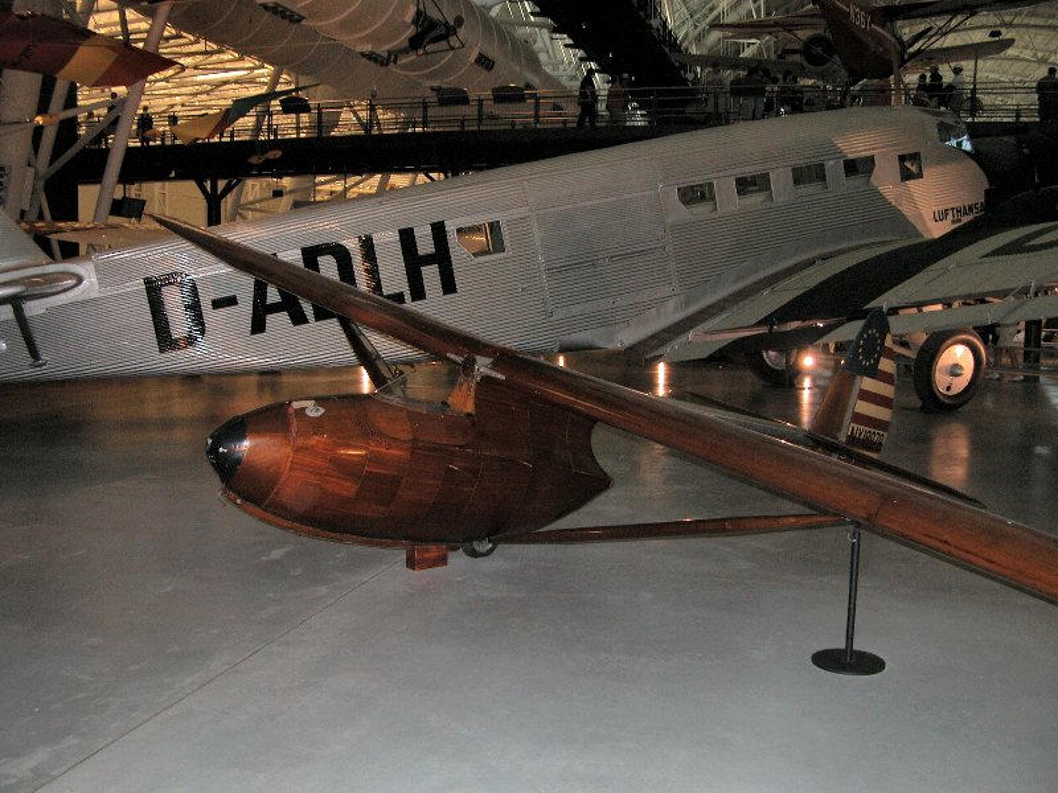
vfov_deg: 40.7
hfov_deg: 52.6
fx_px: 1070
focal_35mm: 35
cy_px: 396
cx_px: 529
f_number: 2.8
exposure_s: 1/60
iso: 200
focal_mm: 8.9
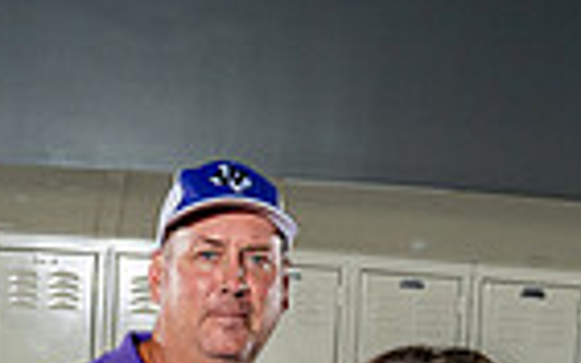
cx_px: 293
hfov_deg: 17.8
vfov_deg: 9.7
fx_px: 1852
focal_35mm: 117
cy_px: 908
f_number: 5.6
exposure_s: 1/250
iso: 1250
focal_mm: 24
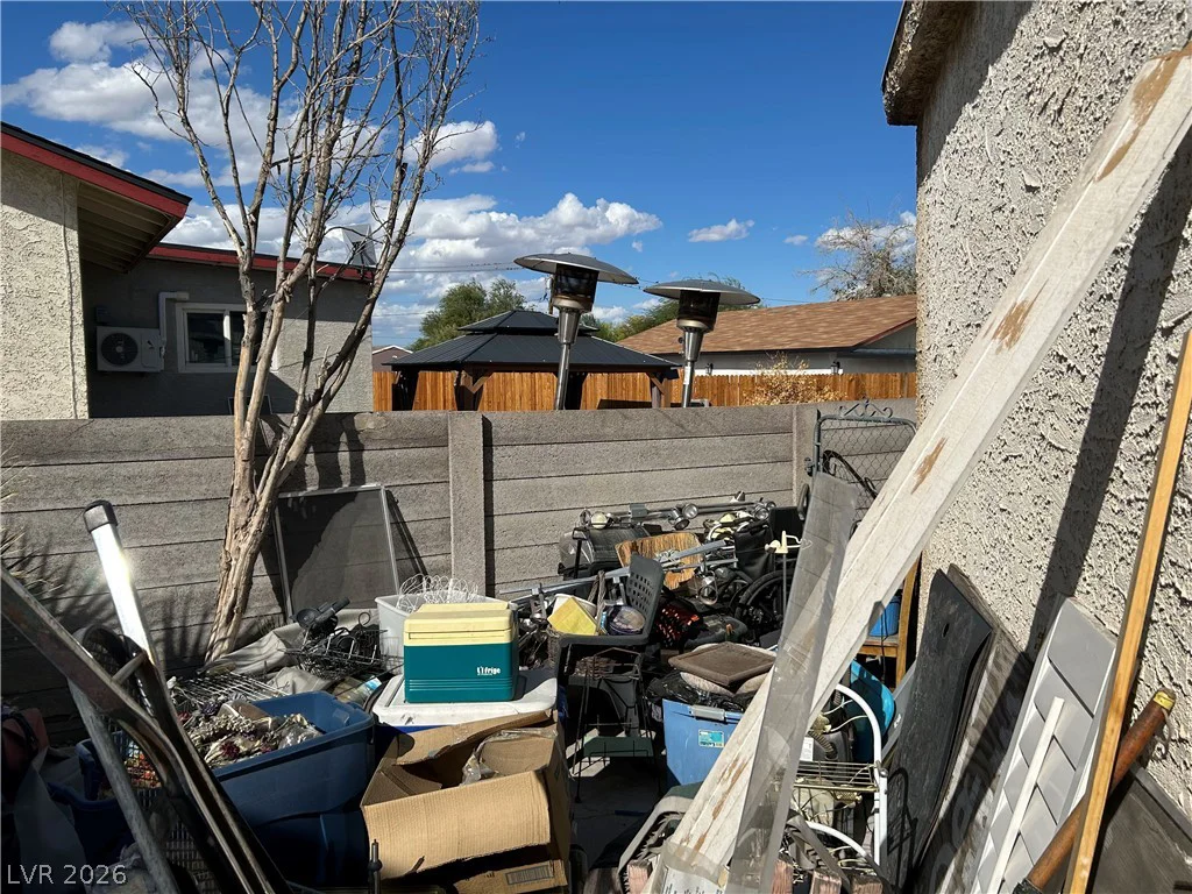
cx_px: 596
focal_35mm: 26
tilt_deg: -4.3
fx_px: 895
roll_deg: +0.1
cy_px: 447
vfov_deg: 53.1
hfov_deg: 67.3
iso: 50
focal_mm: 5.7
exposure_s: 1/7463
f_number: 1.5
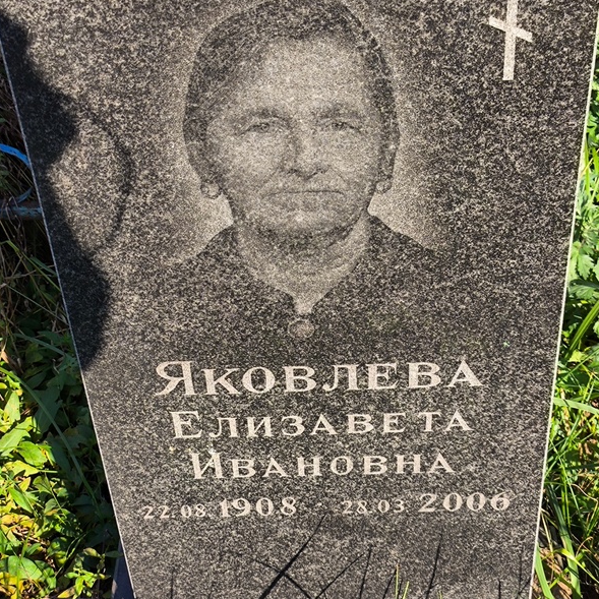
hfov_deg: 28.6
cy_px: 297
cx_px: 287
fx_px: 1175
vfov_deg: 28.6
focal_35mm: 60
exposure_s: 1/541
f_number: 1.7
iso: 50
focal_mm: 4.71
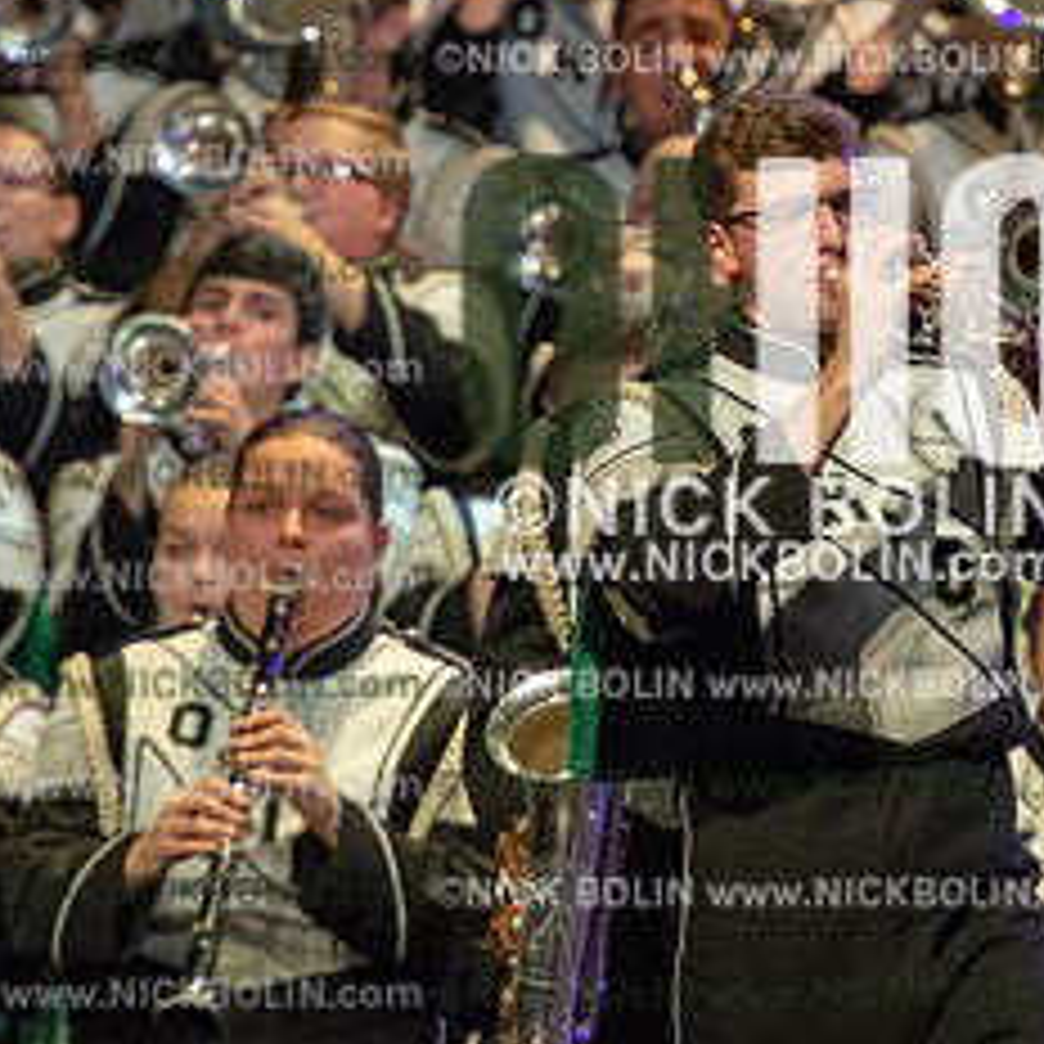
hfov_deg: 2.2
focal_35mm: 785
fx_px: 26785
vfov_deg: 2.2
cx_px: 778
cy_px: 369
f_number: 7.1
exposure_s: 1/320
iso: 8000
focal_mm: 370
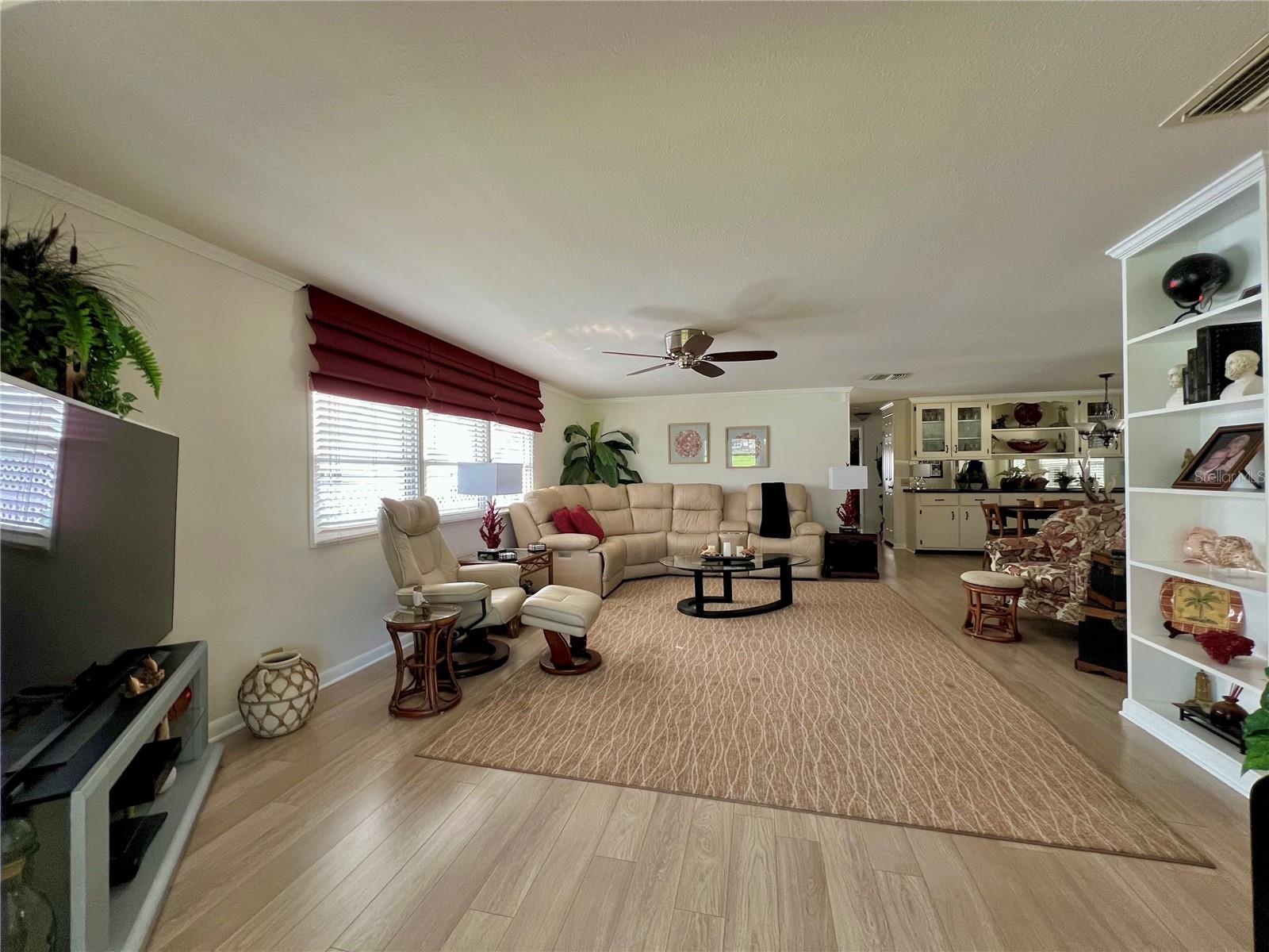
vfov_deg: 89.9
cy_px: 476
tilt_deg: -0.4
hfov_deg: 106.2
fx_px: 477
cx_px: 634
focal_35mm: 13
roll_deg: +0.3
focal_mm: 1.57
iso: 200
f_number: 1.8
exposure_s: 1/120
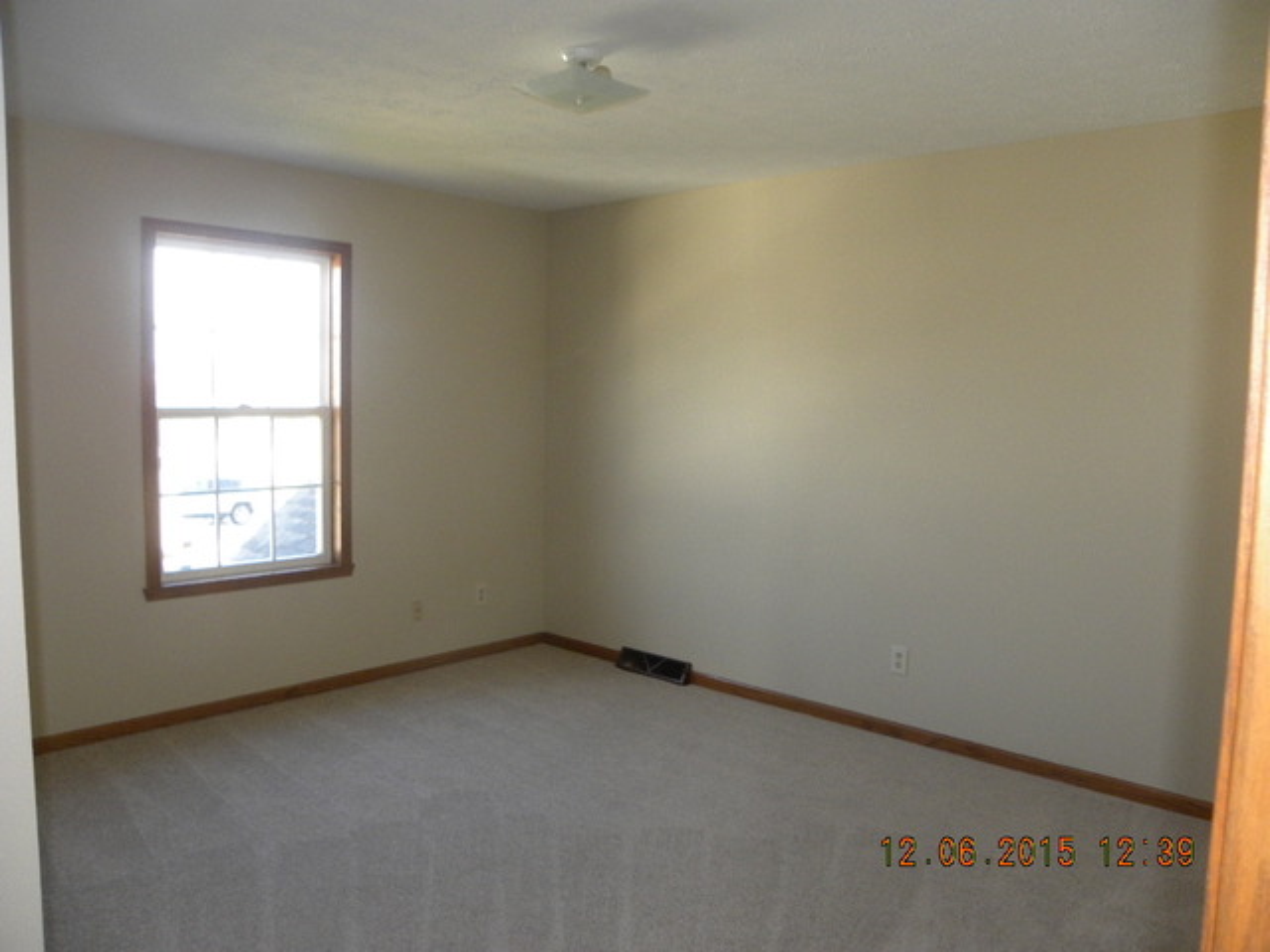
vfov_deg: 53.1
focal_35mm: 26
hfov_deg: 67.3
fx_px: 954
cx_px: 635
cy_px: 476
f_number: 2.8
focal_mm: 4.6
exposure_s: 1/70.5
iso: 208
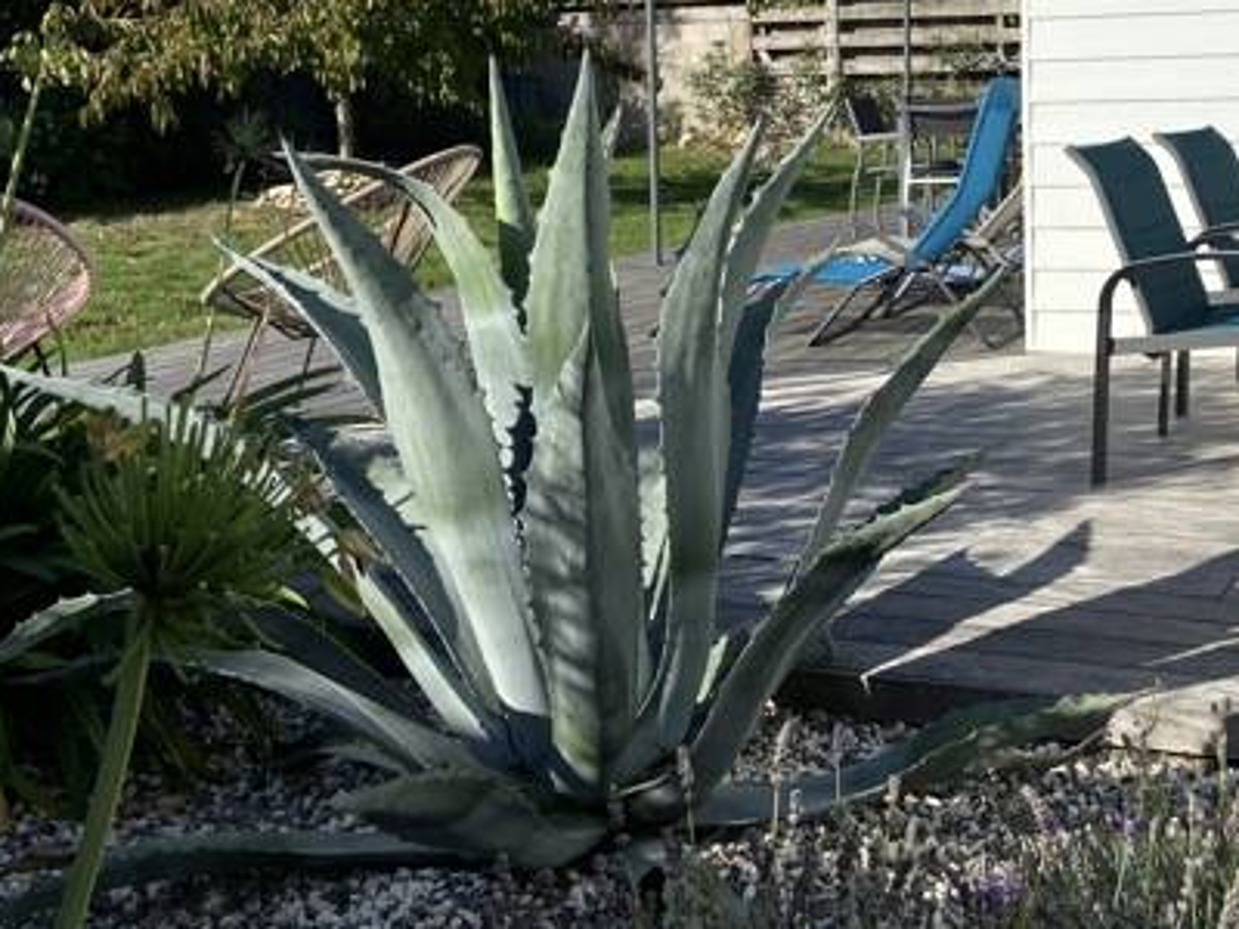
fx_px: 1861
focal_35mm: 52
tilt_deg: -4.4
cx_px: 929
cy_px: 211
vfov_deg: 27.6
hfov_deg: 36.0
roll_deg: +1.5
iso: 32
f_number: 1.8
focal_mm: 4.25
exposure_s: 1/3610
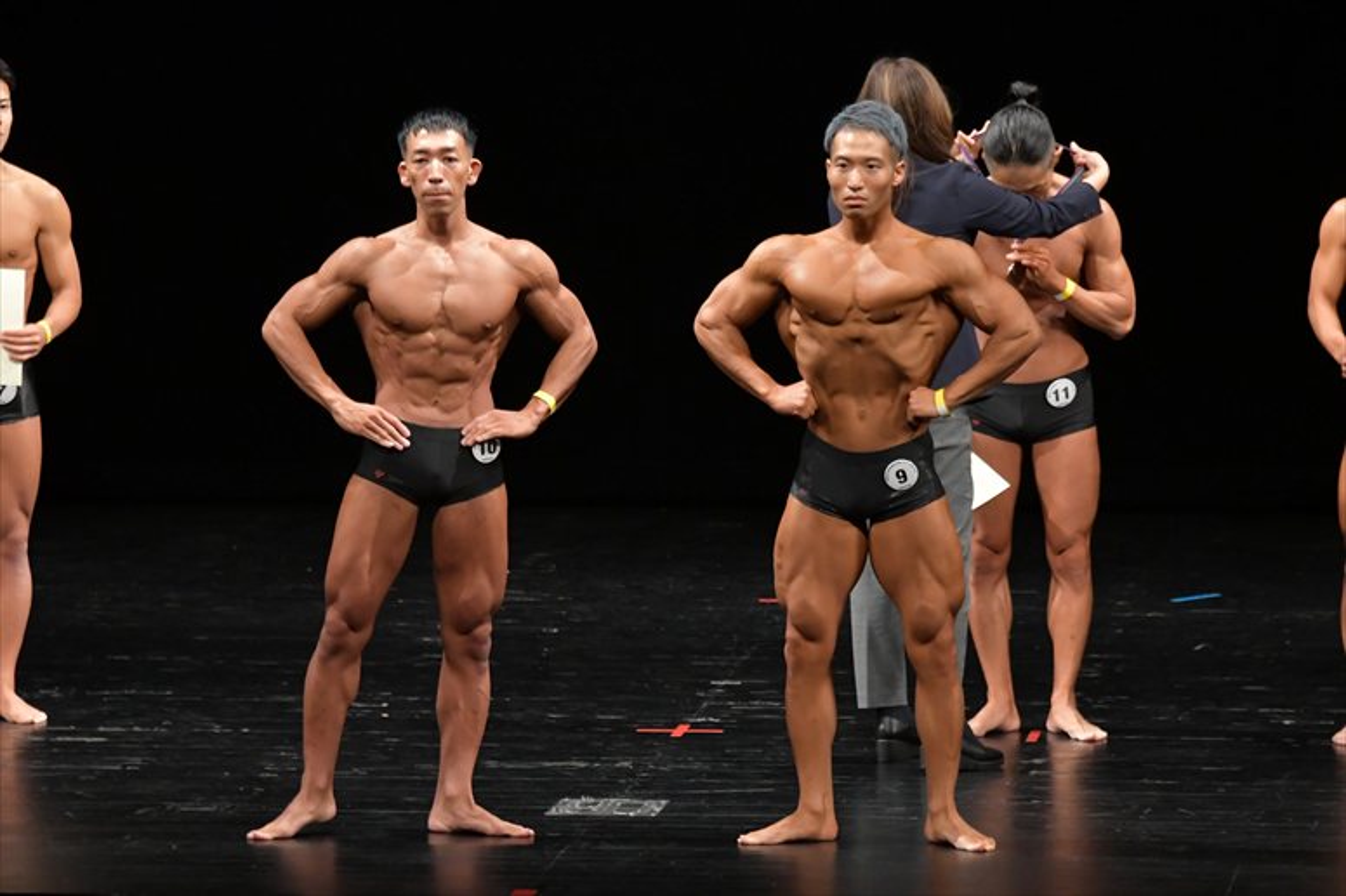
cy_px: 448
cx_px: 673
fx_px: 9530
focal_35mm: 255
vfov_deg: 5.4
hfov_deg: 8.1
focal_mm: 170
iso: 3200
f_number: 5.6
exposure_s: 1/400
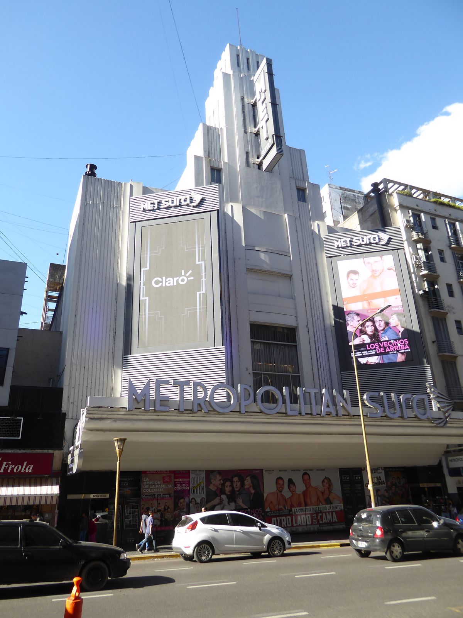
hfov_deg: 51.4
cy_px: 309
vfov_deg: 65.3
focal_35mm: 27
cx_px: 232
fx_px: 482
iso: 80
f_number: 3.4
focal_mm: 4.7
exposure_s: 1/250
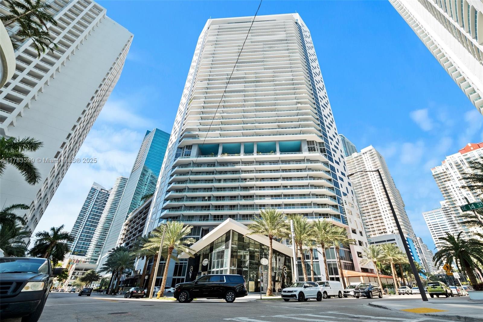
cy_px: 161
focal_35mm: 14
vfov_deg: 81.2
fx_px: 188
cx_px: 242
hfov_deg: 104.2
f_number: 8
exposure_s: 1/320
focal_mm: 14
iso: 200
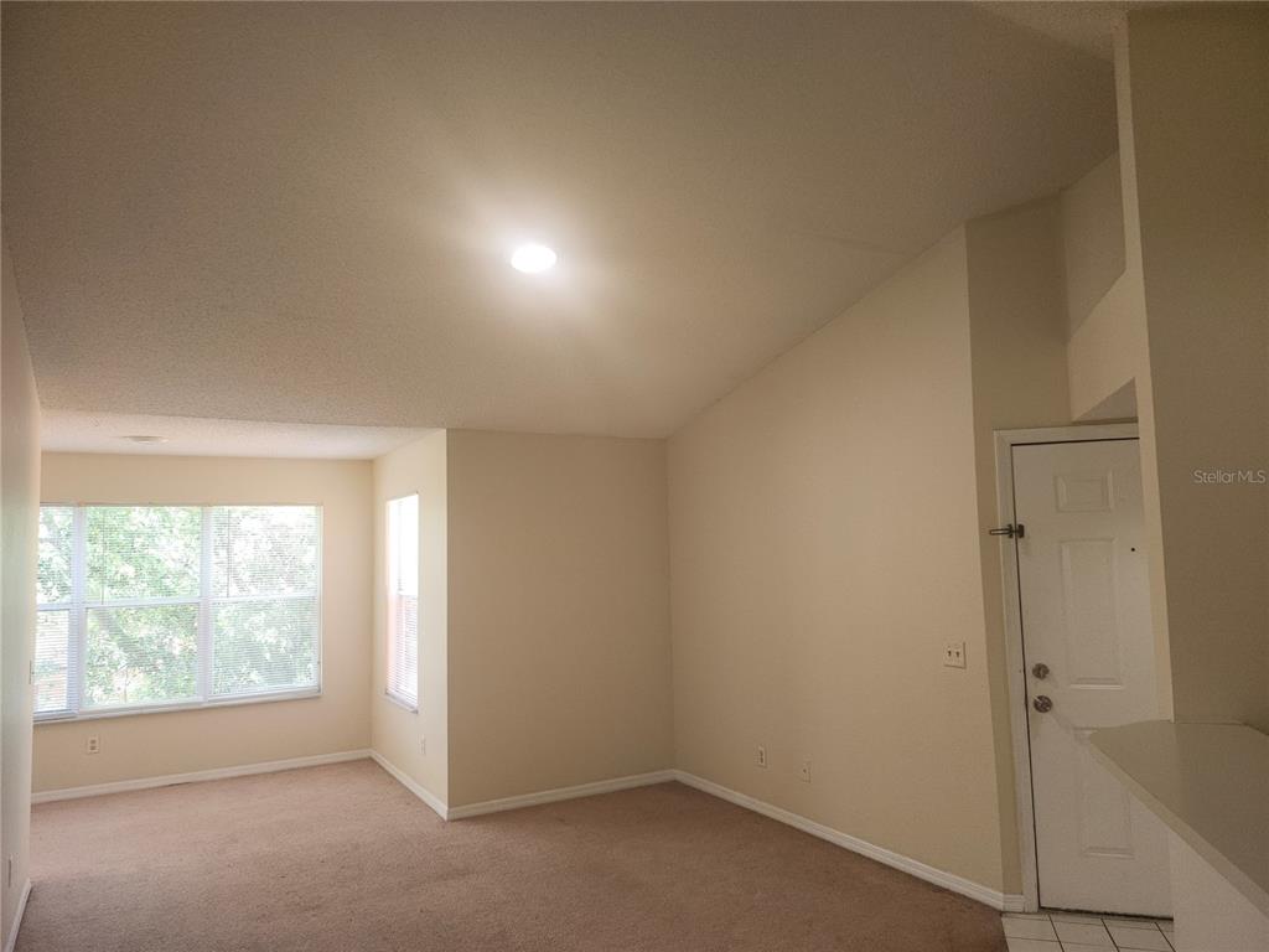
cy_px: 476
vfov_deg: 58.9
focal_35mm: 23
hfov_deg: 73.9
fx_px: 843
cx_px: 634
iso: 80
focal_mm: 5.54
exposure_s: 1/60
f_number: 1.8
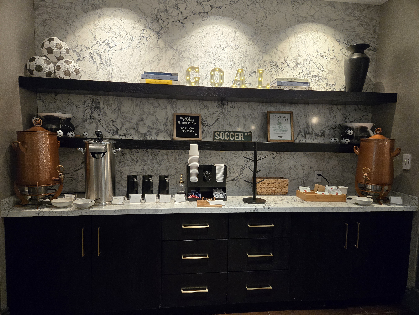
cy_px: 158
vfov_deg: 58.9
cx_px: 210
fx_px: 278
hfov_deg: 73.9
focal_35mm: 23
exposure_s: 1/120
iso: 640
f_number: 1.8
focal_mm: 5.4
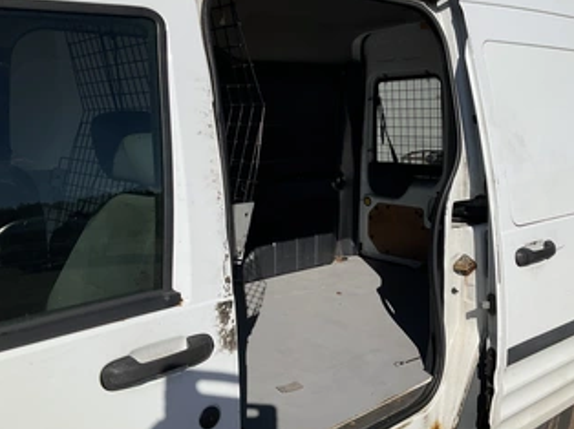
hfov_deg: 49.8
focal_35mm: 37
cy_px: 219
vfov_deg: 38.6
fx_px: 613
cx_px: 347
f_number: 1.8
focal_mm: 3
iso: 25
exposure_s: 1/4785
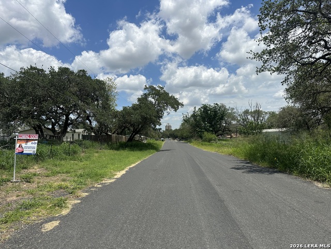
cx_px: 166
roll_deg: +1.5
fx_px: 229
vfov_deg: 56.8
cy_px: 124
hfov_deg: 71.6
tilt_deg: +6.8
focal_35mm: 24
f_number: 1.78
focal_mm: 6.86
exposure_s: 1/8197
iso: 80
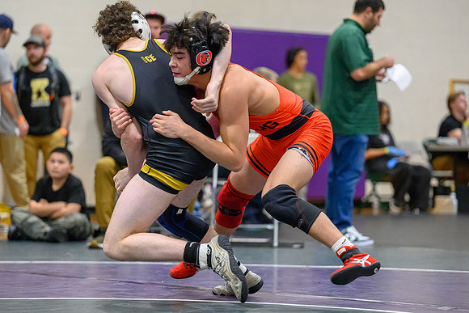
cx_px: 205
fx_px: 1944
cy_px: 178
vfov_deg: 9.2
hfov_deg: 13.8
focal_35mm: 149
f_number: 2.8
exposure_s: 1/800
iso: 12800
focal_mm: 130
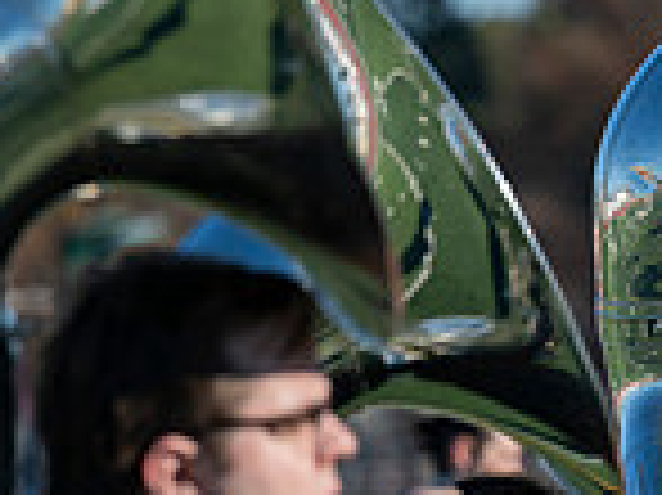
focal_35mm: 759
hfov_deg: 2.6
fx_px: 14503
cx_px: 1000
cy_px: 596
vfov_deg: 2.0
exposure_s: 1/2000
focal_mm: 200
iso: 250
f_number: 5
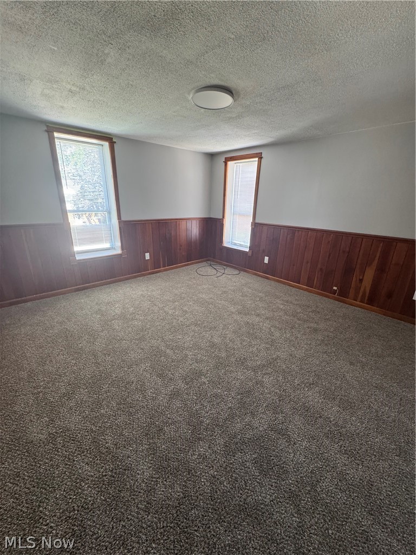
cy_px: 278
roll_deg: -1.7
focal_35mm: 14
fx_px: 224
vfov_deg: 102.1
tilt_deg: -18.9
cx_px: 208
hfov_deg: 85.7
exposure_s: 1/90
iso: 320
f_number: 2.2
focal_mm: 2.22
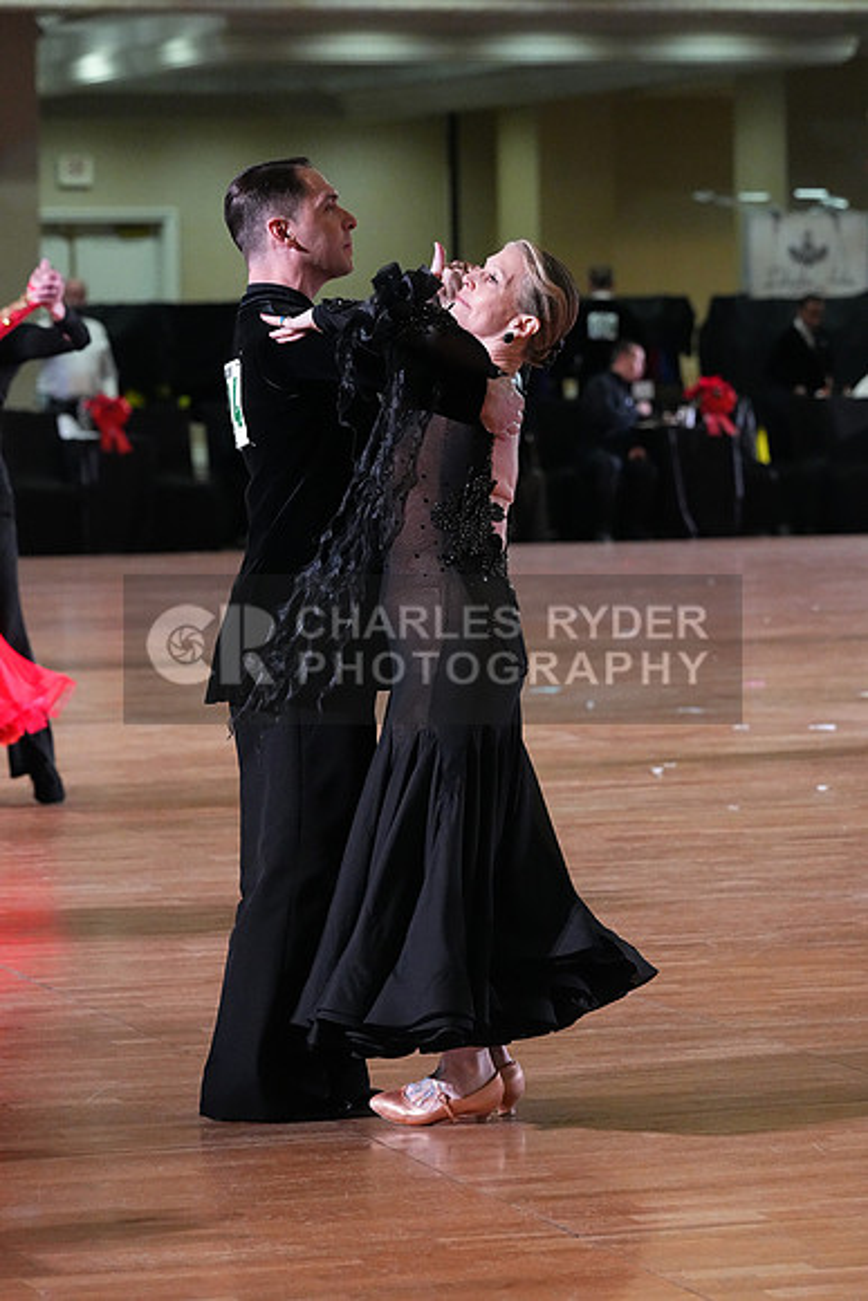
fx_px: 5096
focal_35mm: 141
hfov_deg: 9.7
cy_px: 650
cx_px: 434
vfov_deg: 14.5
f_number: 5.6
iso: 10000
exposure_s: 1/400
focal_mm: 141
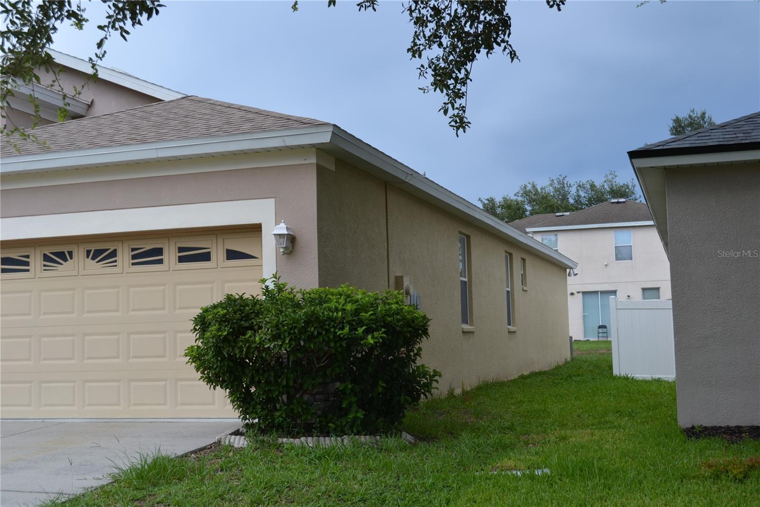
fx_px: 1013
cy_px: 254
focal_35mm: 48
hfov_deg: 41.1
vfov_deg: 28.1
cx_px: 380
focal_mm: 32
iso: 100
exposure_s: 1/160
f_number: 6.3
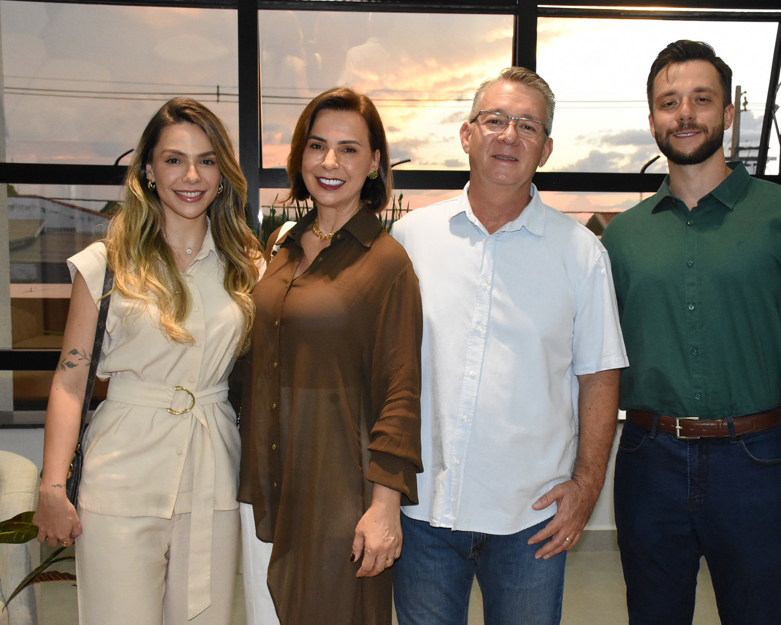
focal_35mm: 42
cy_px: 315
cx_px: 406
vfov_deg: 35.7
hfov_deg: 43.8
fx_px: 971
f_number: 7.1
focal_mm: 24
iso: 4000
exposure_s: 1/160
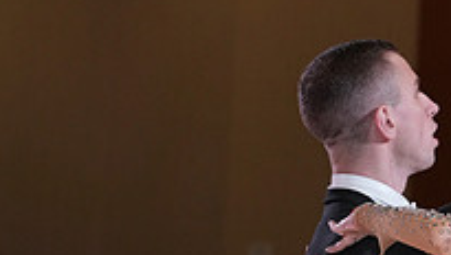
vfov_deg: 3.4
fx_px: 4251
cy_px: 466
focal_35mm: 355
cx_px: 406
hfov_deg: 6.1
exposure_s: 1/250
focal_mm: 120
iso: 2500
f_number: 5.6
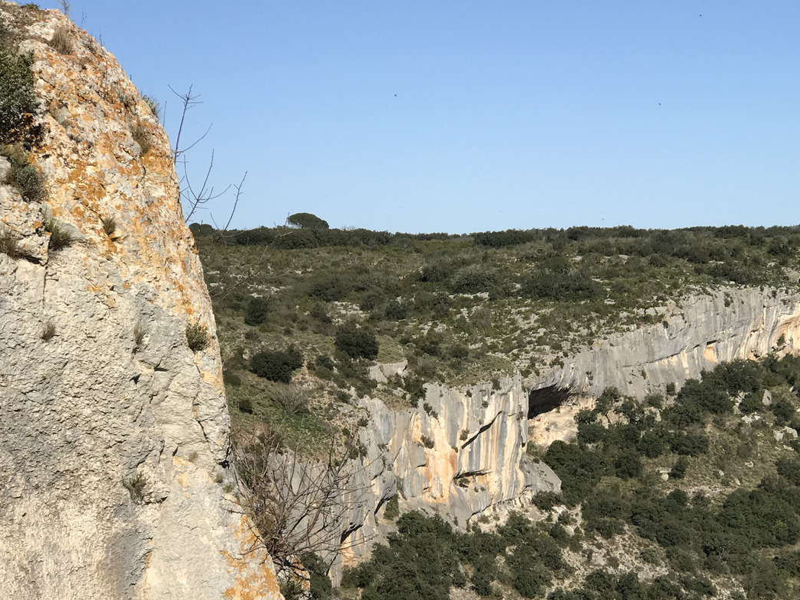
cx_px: 533
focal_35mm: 87
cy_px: 421
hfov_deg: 22.4
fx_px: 2011
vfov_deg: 16.9
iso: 20
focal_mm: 6.6
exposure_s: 1/1168
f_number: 2.8
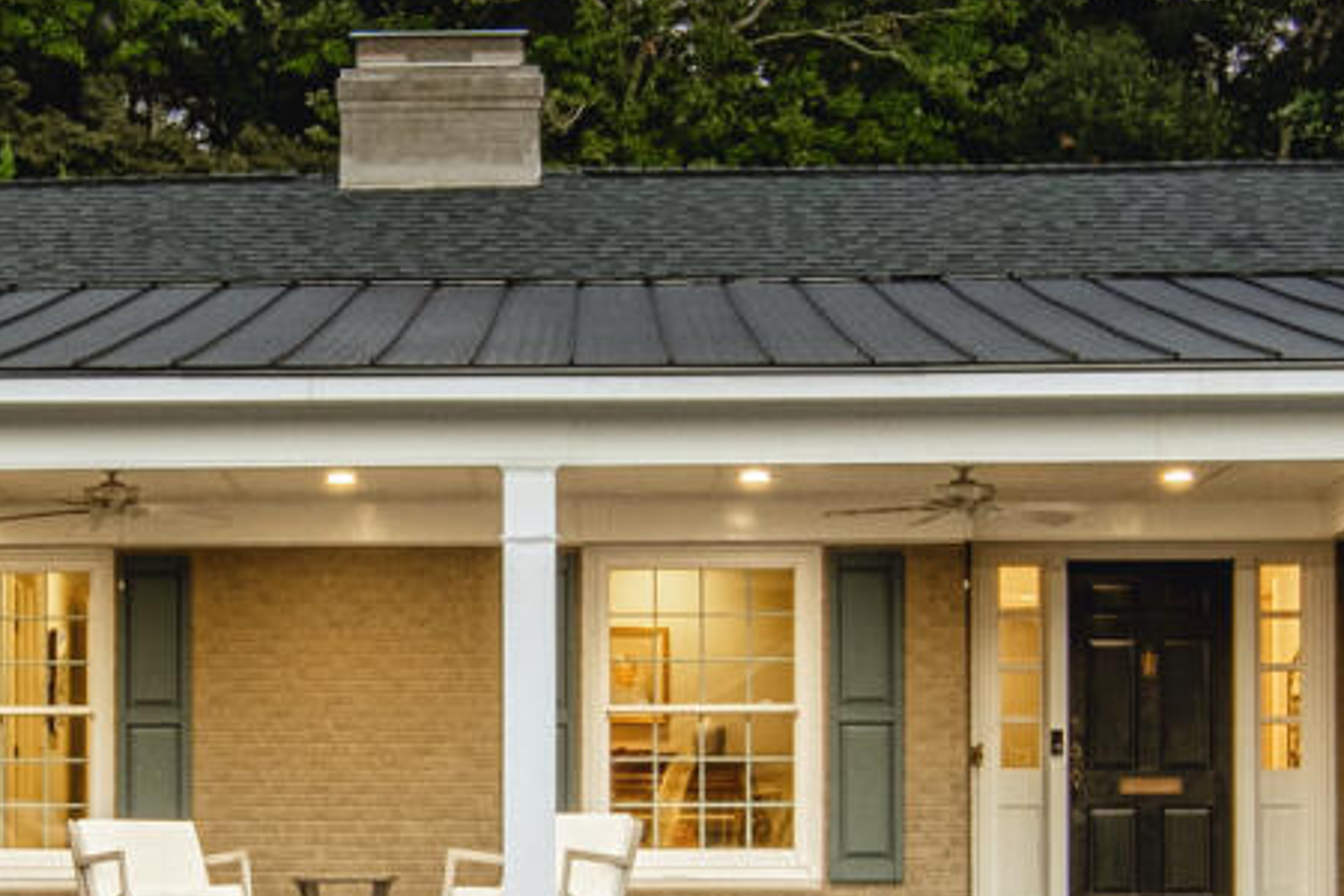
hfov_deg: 16.9
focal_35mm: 120
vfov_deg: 11.4
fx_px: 4480
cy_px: 794
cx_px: 269
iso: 200
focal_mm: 12
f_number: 11
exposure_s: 1/8
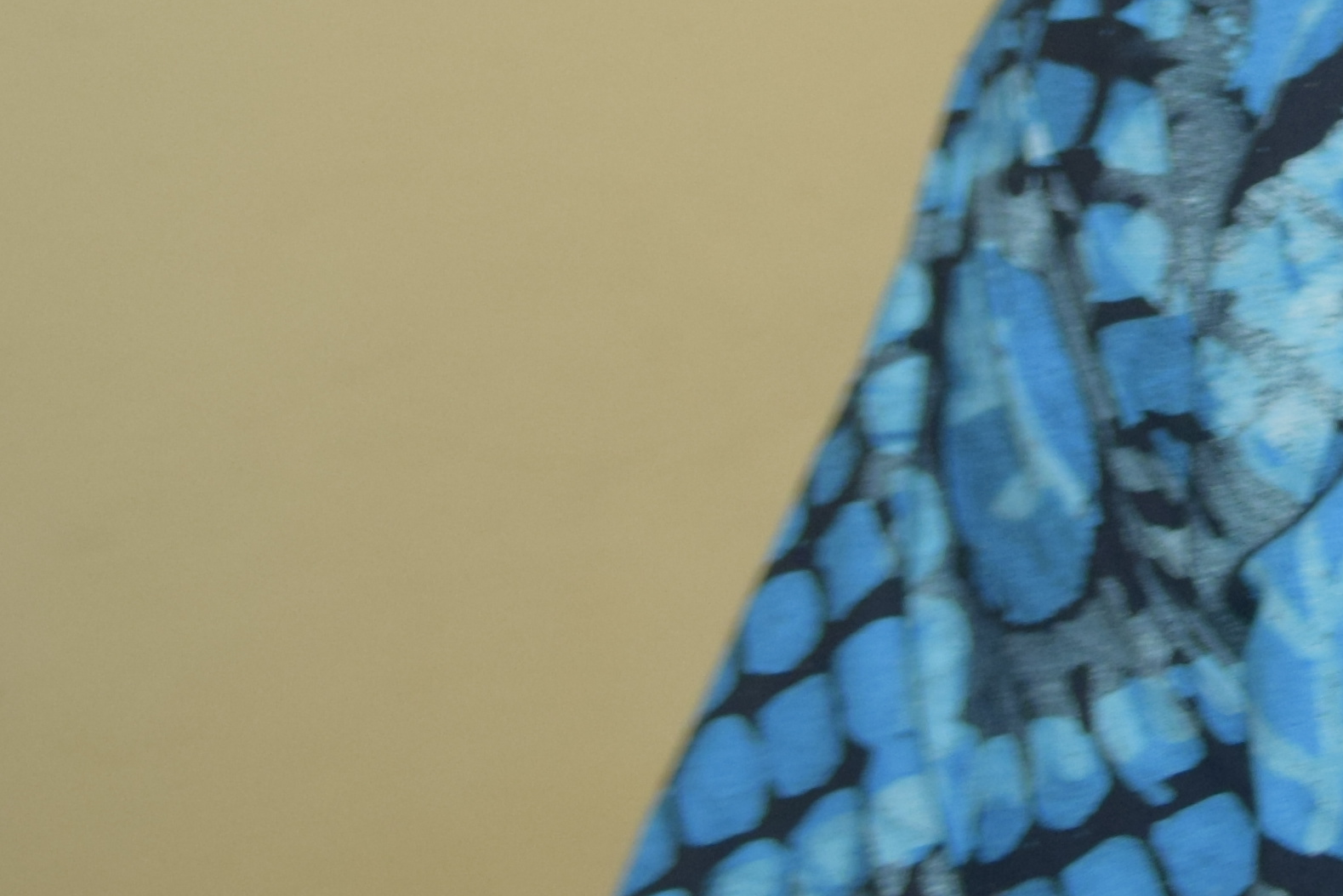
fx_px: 4253
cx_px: 2443
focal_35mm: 114
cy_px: -329
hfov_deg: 15.4
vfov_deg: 11.6
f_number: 5
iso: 800
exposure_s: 1/100
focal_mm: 20
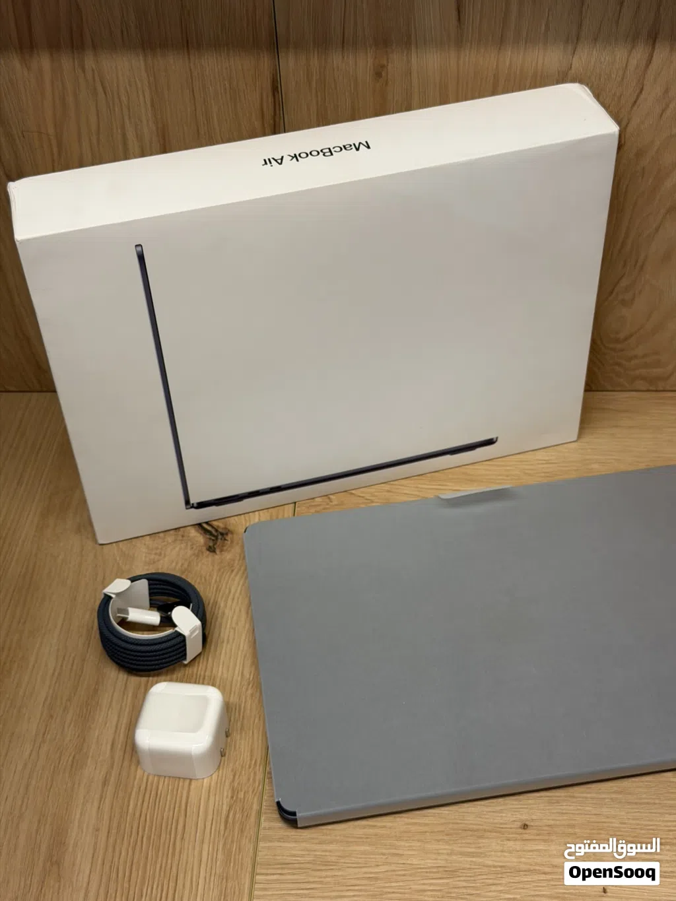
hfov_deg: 30.3
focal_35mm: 48
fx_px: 1250
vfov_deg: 39.7
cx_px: 338
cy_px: 450
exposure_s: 1/50
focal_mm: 6.76
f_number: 1.78
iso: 64
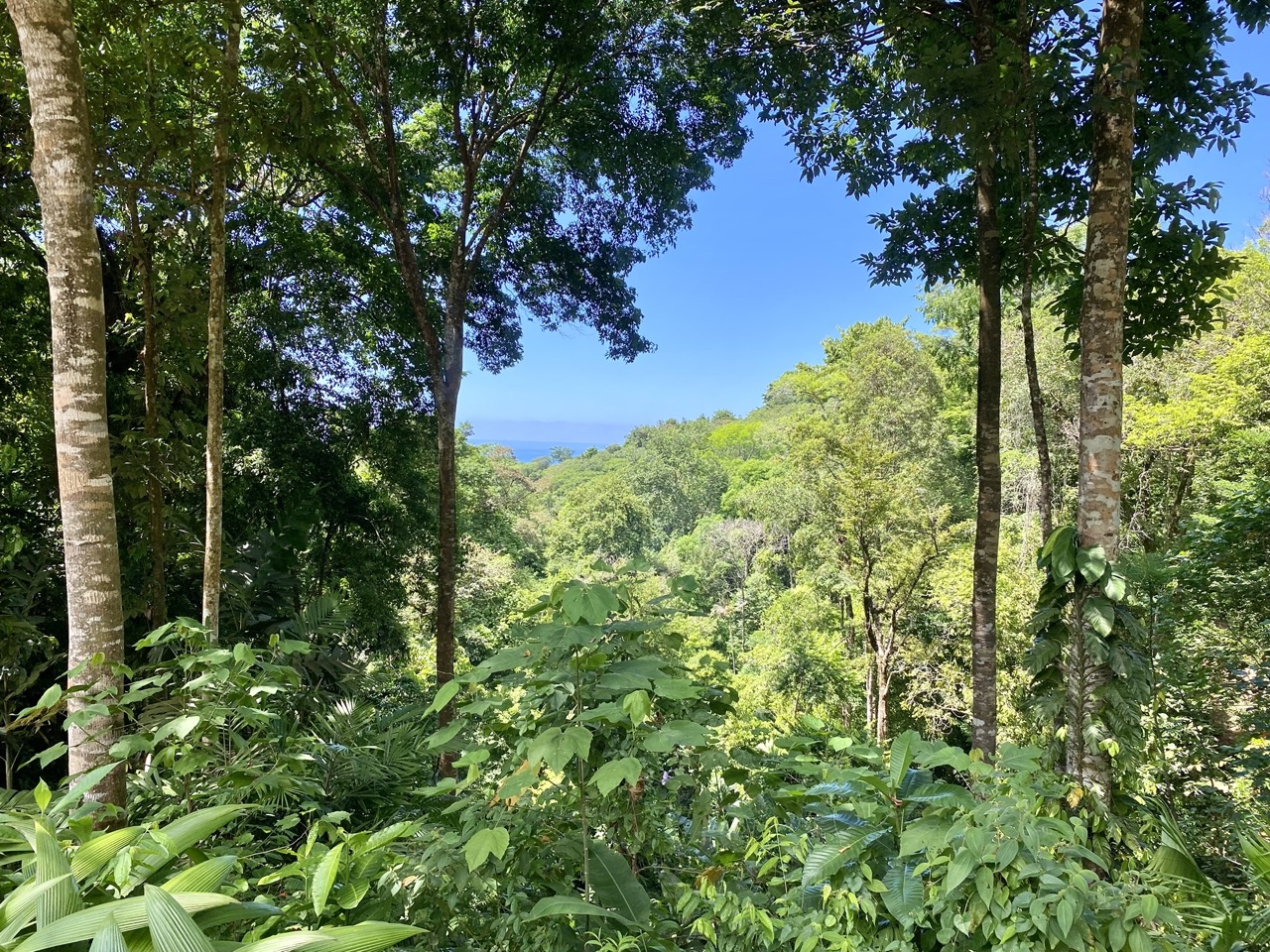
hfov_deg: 67.3
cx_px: 635
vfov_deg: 53.1
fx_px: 954
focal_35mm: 26
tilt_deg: -3.3
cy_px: 476
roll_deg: -1.7
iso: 32
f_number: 1.8
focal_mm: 4.25
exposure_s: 1/616
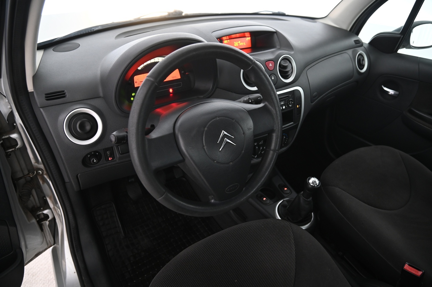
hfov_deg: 73.8
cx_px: 216
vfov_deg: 53.1
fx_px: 288
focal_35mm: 24
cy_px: 144
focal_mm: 24
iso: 2000
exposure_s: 1/15
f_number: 4
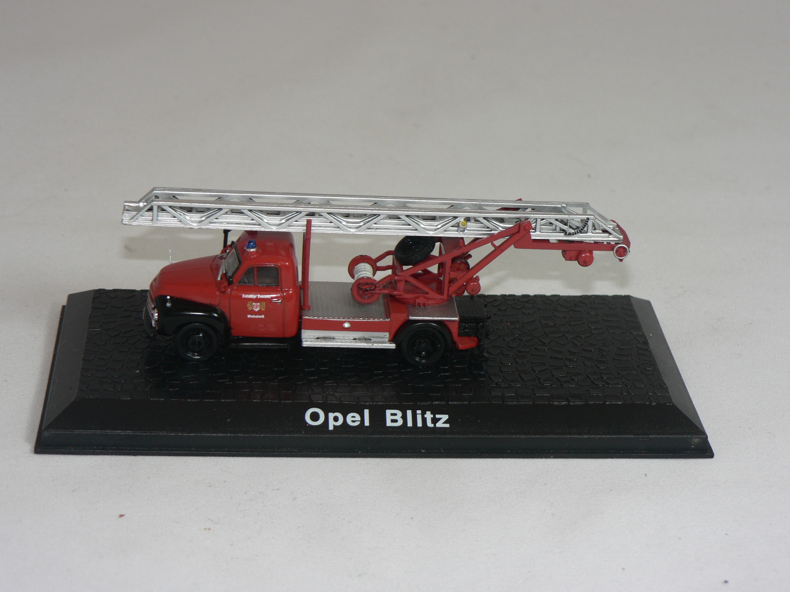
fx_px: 2077
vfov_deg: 16.2
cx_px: 395
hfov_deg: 21.5
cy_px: 296
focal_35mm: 91
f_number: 3.2
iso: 80
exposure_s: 1/60
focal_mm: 15.2
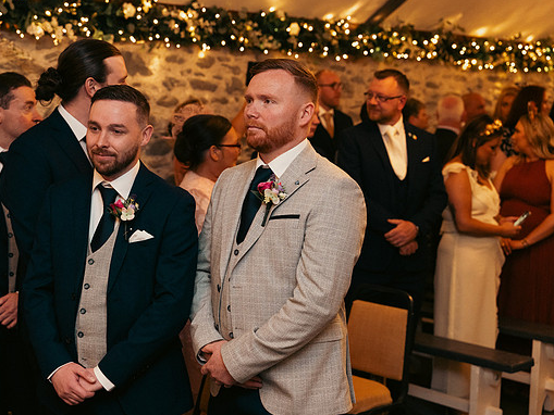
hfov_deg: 33.8
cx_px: 261
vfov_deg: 25.7
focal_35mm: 57
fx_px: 912
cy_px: 207
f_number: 3.5
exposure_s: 1/160
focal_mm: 52
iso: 2500
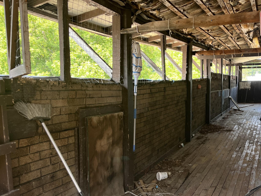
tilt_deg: -7.1
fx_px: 286
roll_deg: +1.8
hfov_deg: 47.5
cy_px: 120
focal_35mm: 38
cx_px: 190
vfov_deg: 37.5
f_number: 1.6
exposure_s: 1/121
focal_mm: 5.1
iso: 100
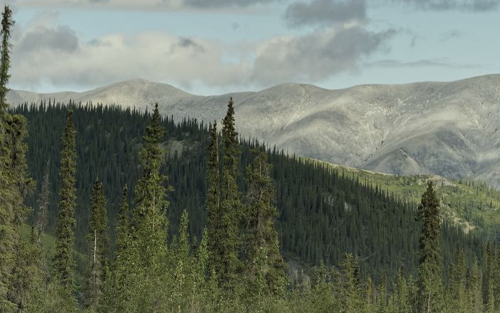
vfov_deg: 4.8
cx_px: 246
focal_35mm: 272
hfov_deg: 7.7
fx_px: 3707
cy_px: 204
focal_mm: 150
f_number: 5
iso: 400
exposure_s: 1/400
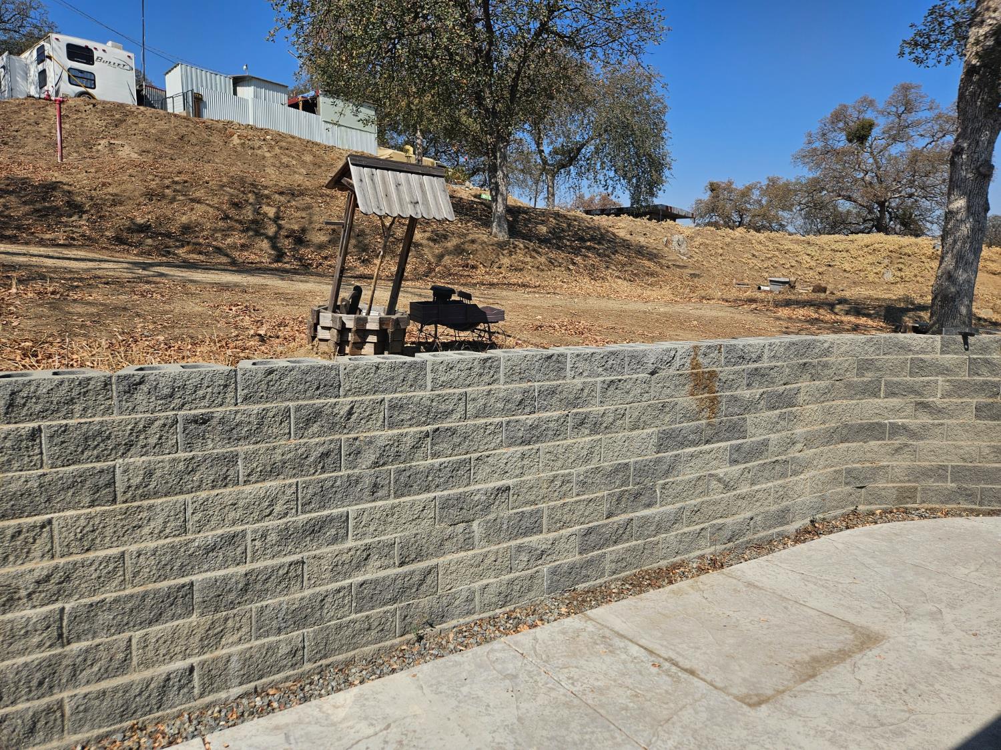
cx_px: 500
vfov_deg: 58.9
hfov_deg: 73.9
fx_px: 665
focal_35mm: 23
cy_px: 375
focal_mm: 5.4
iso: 25
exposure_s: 1/2671
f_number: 1.8
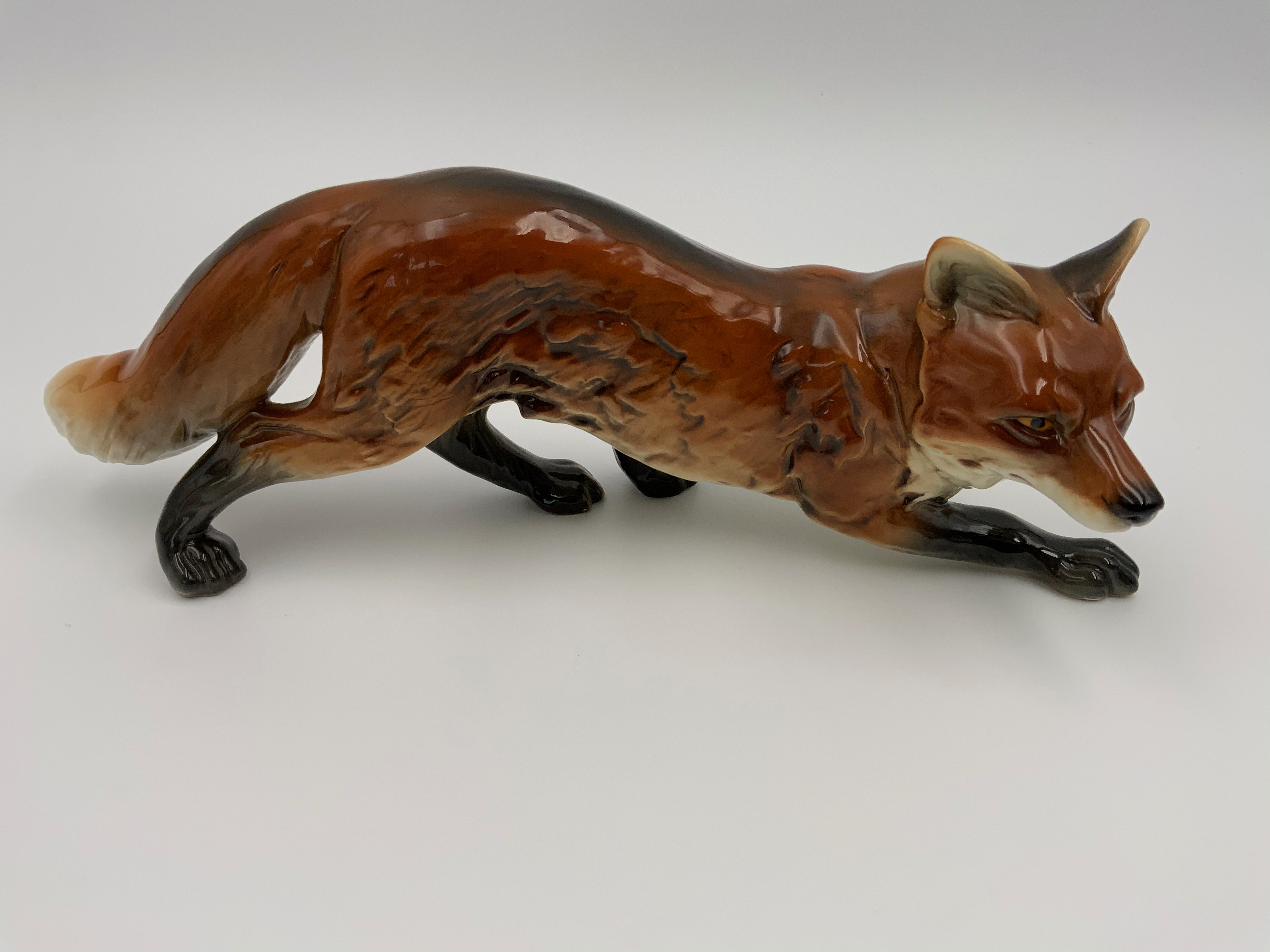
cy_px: 476
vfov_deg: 48.2
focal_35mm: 29
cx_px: 635
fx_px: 1064
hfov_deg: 61.7
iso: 16
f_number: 1.8
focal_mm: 3
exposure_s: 1/898
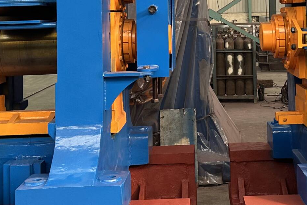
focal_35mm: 68
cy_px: -15
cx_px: 211
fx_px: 580
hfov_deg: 29.4
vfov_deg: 19.2
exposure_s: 1/121
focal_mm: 6.86
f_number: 1.78
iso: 160
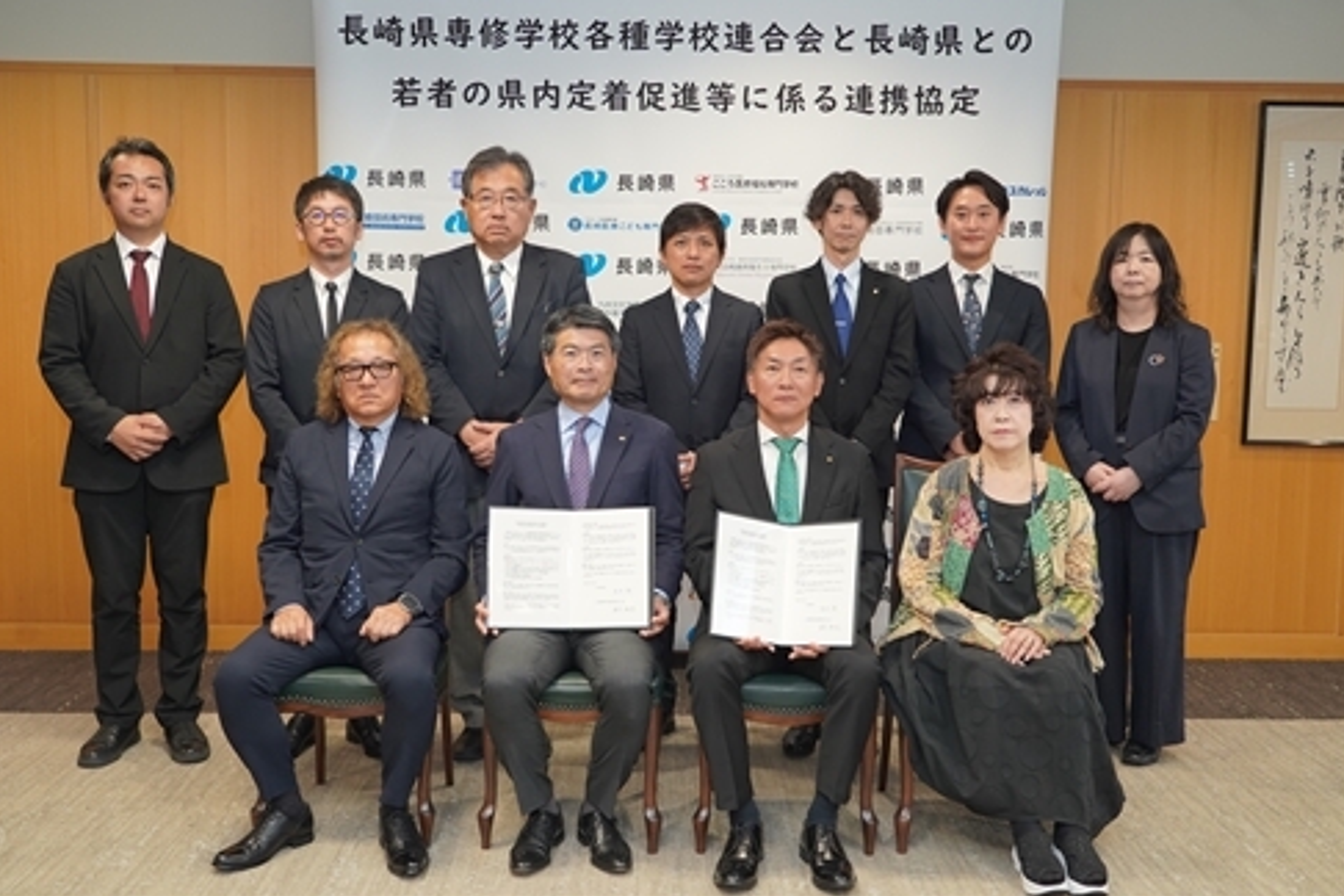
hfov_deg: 51.9
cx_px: 661
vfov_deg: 35.9
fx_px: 1381
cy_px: 441
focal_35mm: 37
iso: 1600
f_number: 4
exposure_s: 1/160
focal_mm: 36
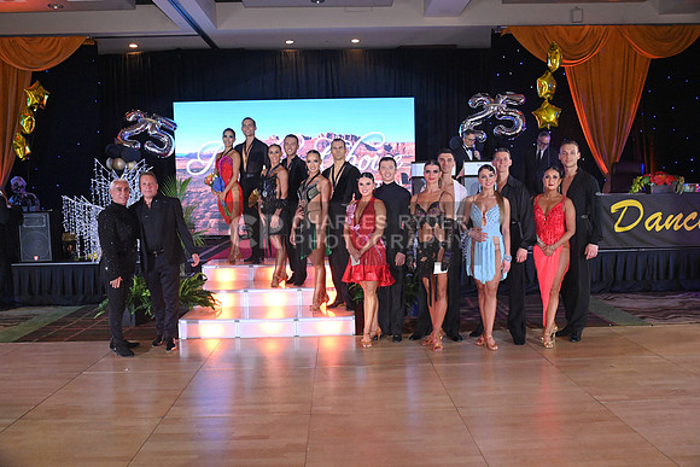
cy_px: 234
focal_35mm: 30
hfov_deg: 61.9
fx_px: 583
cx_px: 350
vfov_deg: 43.6
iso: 3200
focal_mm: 30
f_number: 6.3
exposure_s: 1/320
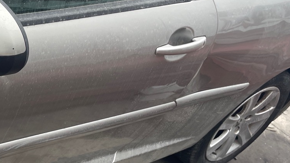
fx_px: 523
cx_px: -25
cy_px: 41
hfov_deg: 28.3
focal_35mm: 68
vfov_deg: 17.6
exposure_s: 1/955
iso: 32
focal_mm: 4.2
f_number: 1.6
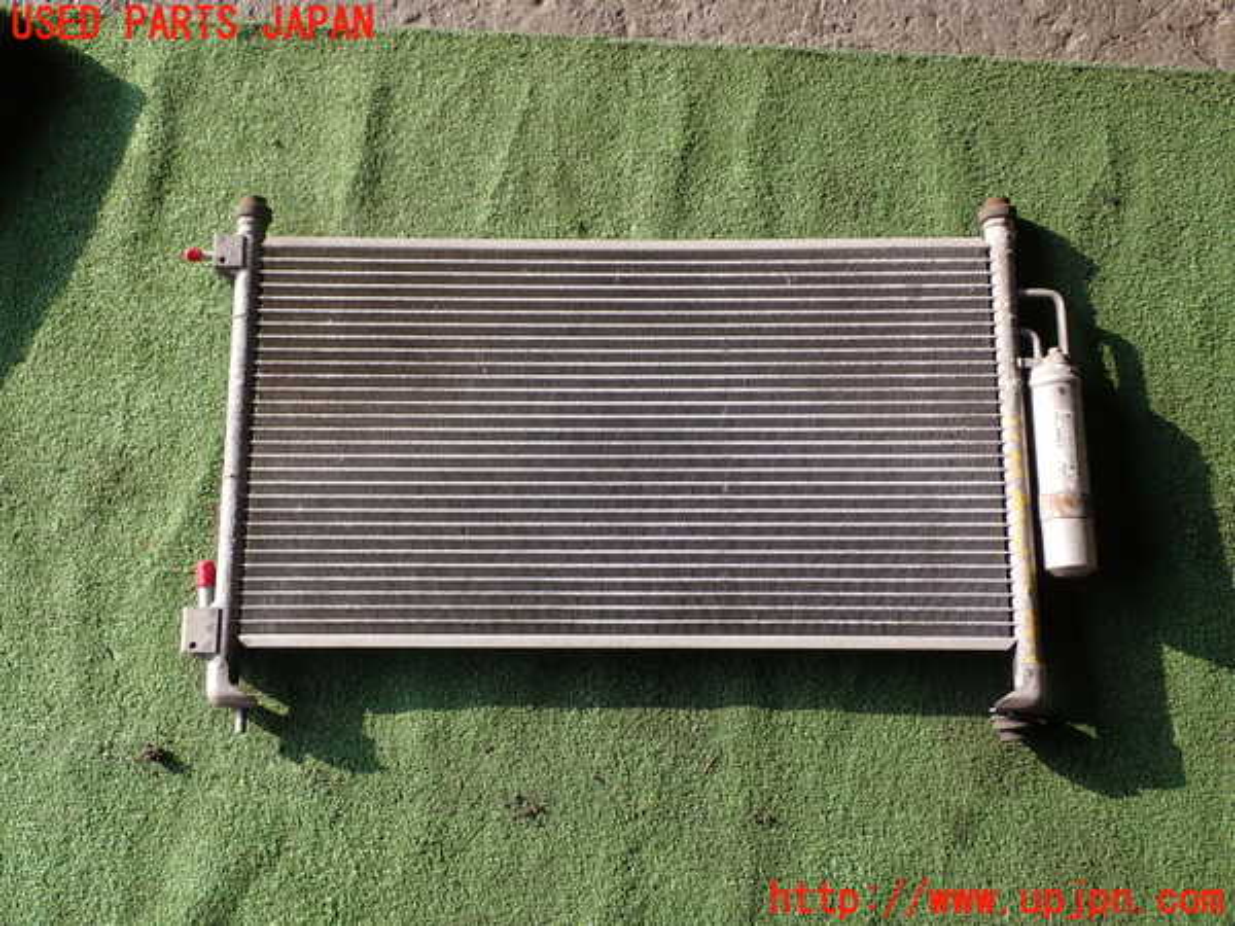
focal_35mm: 36
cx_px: 618
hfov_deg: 51.4
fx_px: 1284
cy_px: 463
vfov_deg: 39.7
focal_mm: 6.37
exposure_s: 1/200
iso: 100
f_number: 3.5
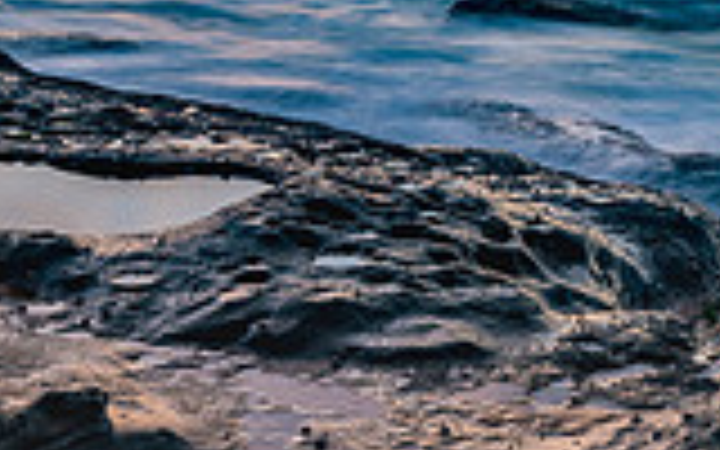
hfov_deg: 22.5
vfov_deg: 14.0
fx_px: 1805
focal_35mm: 92
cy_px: 29
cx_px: 292
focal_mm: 16
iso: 50
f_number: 11
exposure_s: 2.5
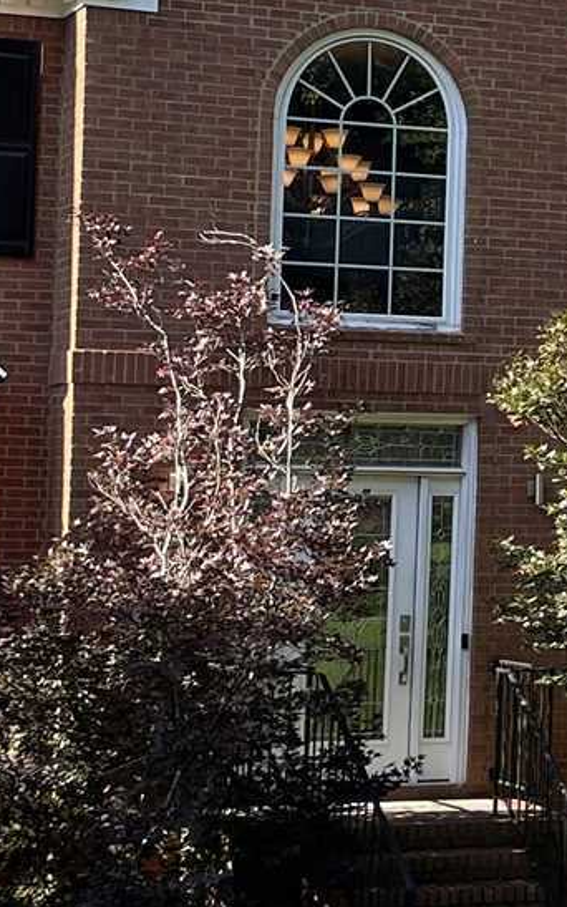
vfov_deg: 17.9
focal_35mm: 116
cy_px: 303
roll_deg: +0.0
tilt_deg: +5.1
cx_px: 884
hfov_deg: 10.8
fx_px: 2867
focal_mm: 4.2
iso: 50
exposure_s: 1/1043
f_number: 1.6
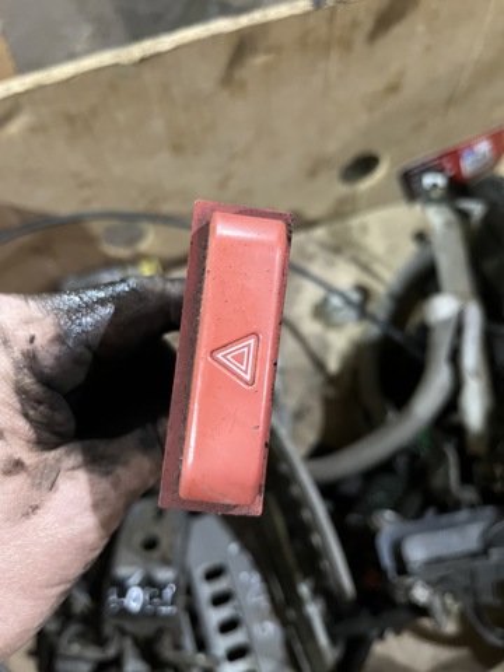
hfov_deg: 53.1
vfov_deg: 67.3
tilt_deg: -71.0
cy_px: 336
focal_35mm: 26
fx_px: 505
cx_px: 252
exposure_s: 1/33
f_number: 1.6
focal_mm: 5.1
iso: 640
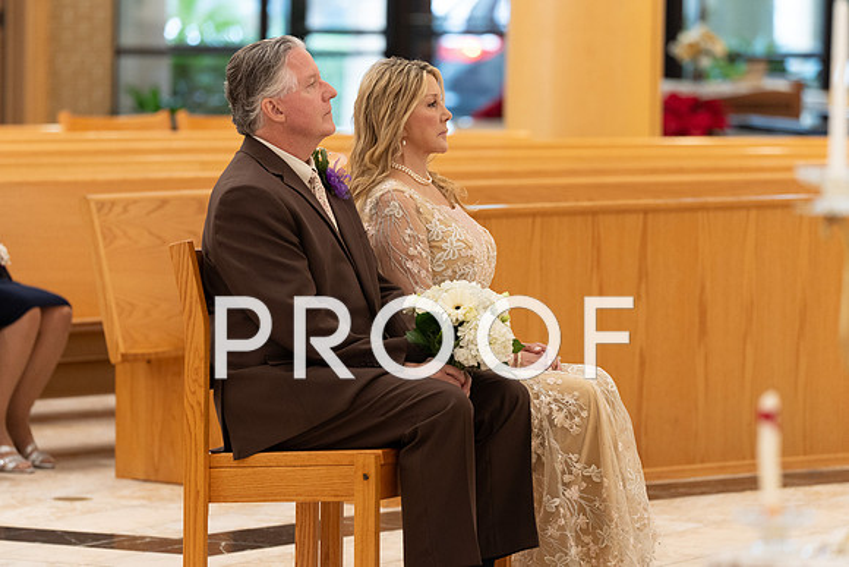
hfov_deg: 10.3
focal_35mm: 200
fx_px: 4718
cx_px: 424
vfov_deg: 6.9
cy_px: 284
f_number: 4
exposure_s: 1/125
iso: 3200
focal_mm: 200
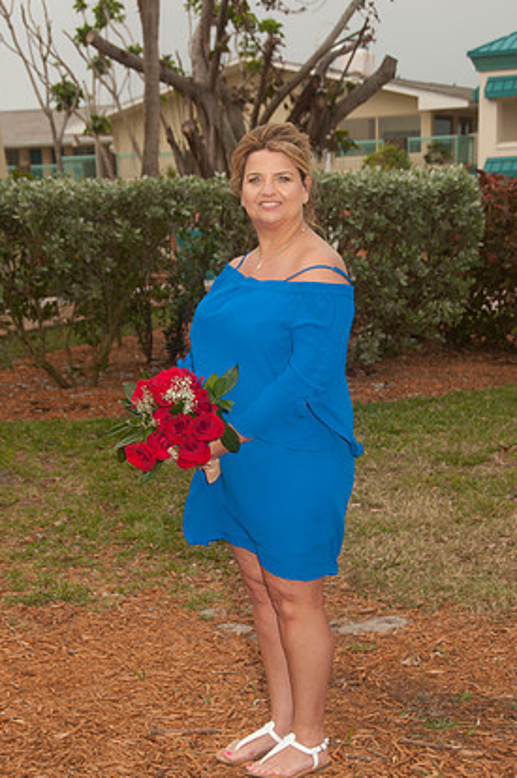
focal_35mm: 62
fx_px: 1339
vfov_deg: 32.4
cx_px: 245
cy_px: 410
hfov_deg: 21.9
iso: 100
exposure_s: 1/250
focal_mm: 38
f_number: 7.1
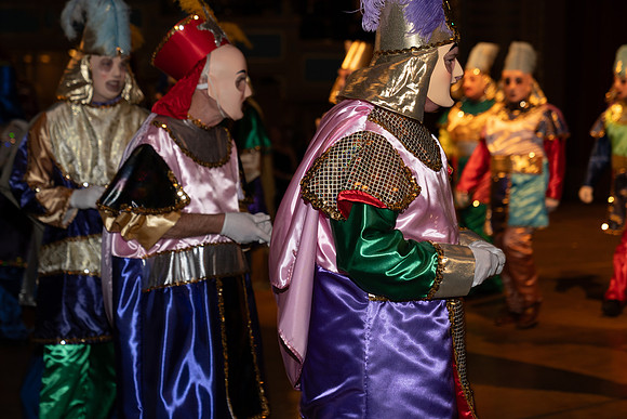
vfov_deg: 19.5
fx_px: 1219
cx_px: 314
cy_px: 210
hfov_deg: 28.8
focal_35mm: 70
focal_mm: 70
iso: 640
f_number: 3.2
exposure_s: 1/100
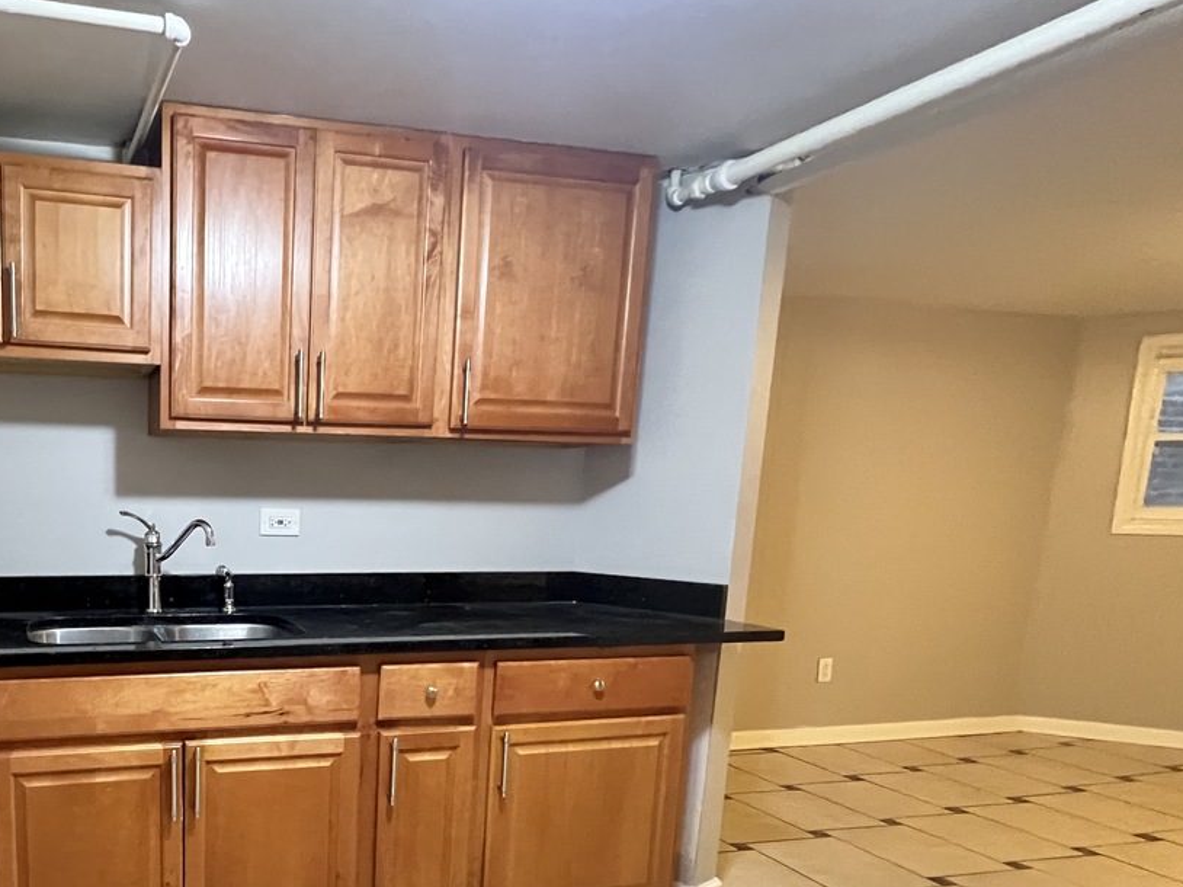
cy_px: 625
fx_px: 786
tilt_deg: -8.9
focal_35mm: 23
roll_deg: -0.3
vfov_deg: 56.9
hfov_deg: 66.6
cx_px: 224
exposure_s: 1/40
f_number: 1.8
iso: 1000
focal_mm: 1.57
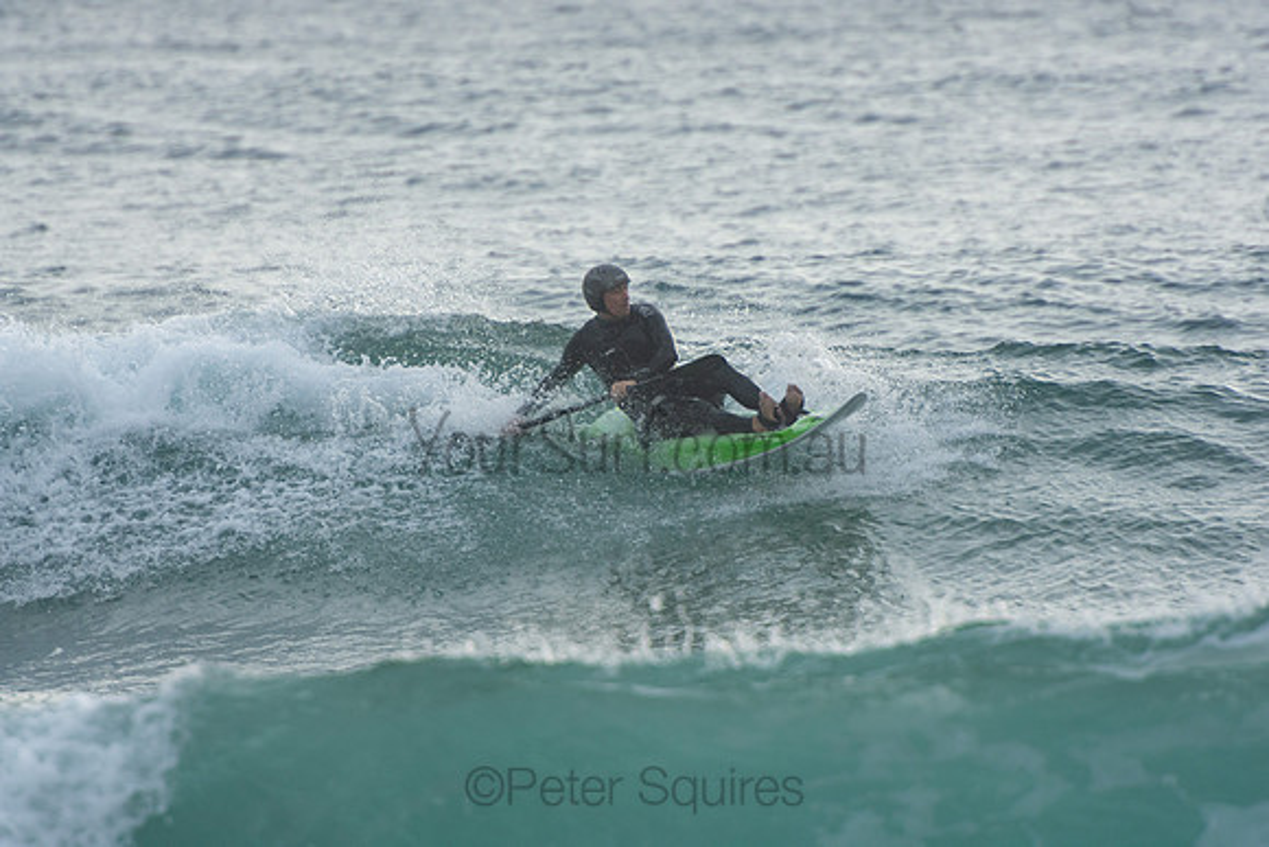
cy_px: 424
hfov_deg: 3.4
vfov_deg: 2.3
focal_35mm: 600
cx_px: 634
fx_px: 21154
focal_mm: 400
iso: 360
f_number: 5.6
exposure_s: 1/1000
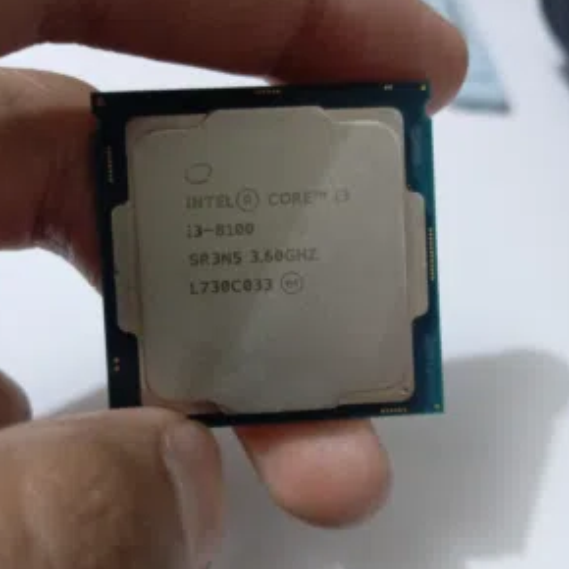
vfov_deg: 49.7
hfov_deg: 49.7
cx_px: 281
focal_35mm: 33
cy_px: 295
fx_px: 614
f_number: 1.8
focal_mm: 4.05
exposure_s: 1/16.7
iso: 2258
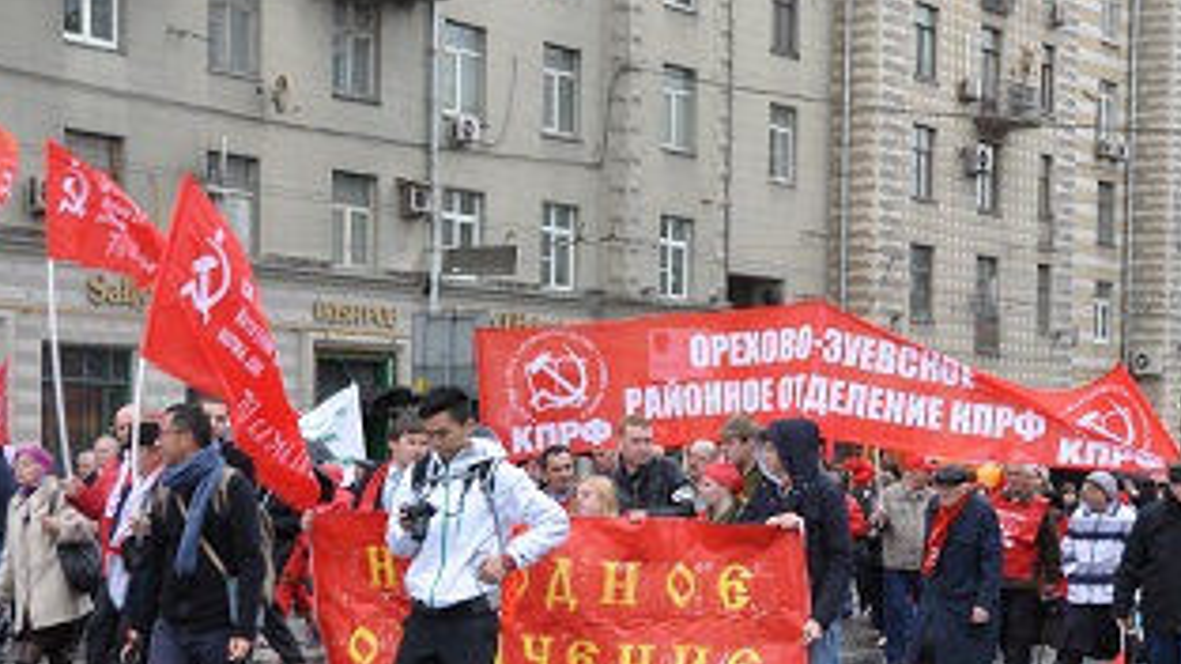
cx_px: 692
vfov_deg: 14.9
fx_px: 2536
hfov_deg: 26.2
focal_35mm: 81
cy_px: 462
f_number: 6.3
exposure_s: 1/40
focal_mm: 32
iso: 200
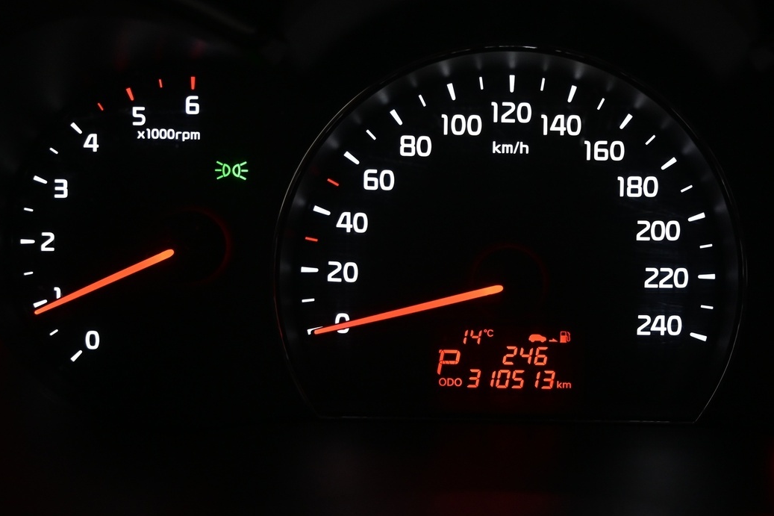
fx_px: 1083
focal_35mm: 50
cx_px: 514
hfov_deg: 38.9
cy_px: 235
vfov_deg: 26.8
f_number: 4
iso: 800
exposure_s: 1/40
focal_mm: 21.5
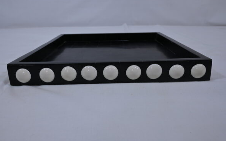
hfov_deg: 65.5
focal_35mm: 29
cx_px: 114
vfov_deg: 43.8
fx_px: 176
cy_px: 75
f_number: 9
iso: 500
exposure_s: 1/125
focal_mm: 27.5
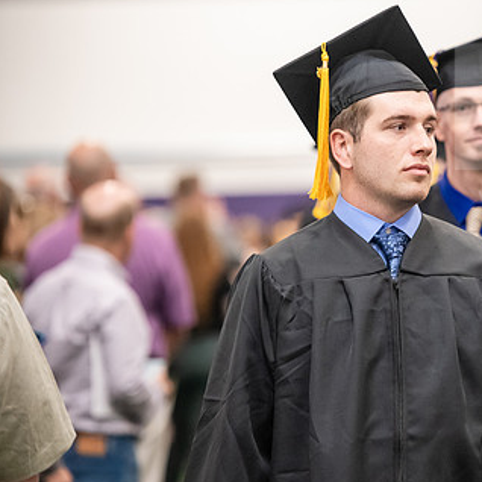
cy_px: 227
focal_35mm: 256
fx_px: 4033
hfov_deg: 6.8
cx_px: 409
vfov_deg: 6.8
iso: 3200
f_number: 3.2
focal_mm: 165
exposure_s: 1/200
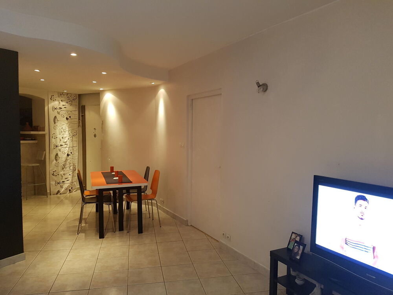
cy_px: 148
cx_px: 196
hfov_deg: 67.3
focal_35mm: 26
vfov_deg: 53.1
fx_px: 295
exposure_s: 1/14
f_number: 1.7
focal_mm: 4.2
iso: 200
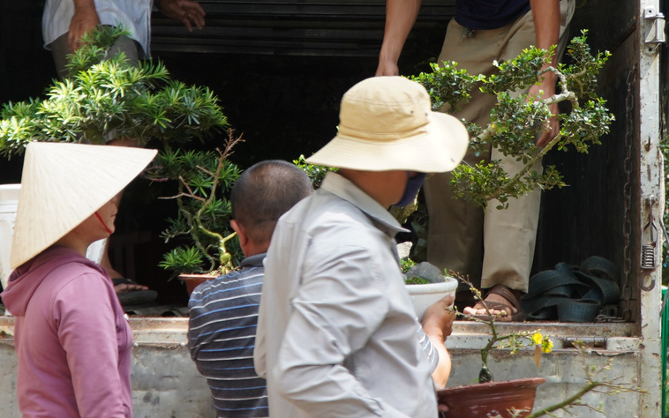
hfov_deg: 18.4
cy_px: 56
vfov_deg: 11.5
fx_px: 2061
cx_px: 369
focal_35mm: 113
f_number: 4
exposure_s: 1/125
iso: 100
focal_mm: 28
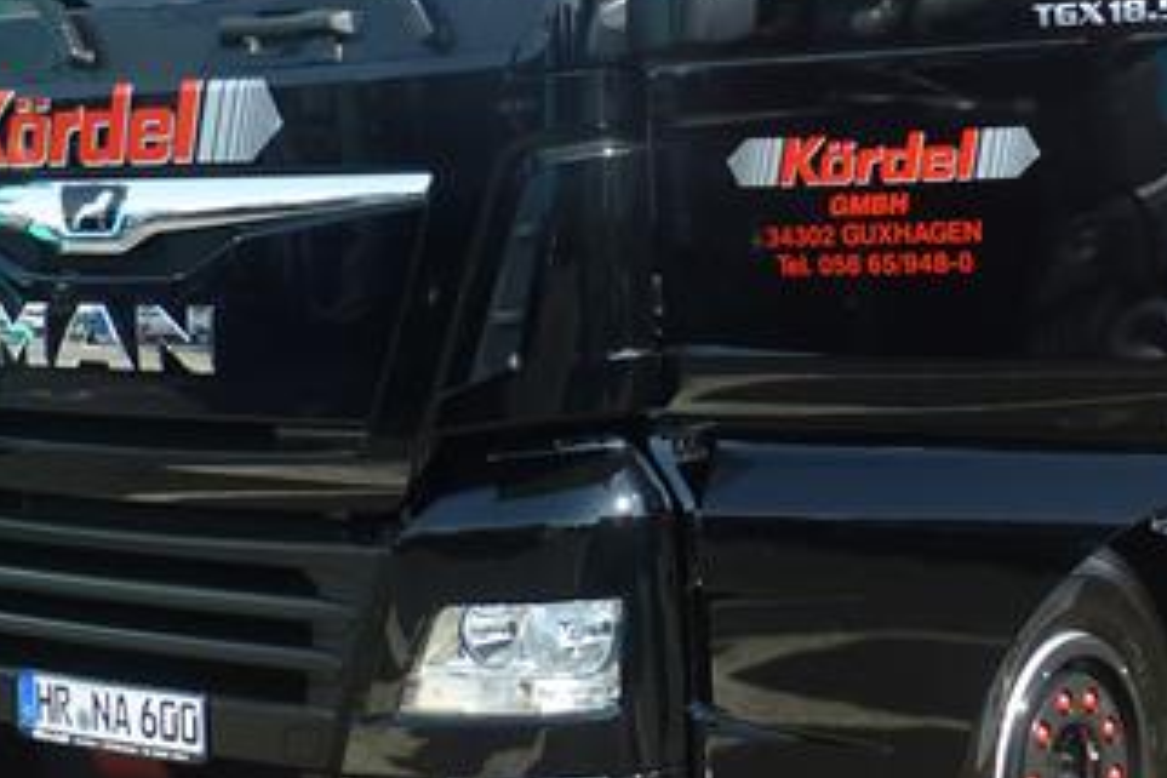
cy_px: 105
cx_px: 516
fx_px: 2852
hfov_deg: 23.1
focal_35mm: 88
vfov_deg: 15.4
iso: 100
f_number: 3.7
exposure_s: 1/320
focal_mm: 6.1
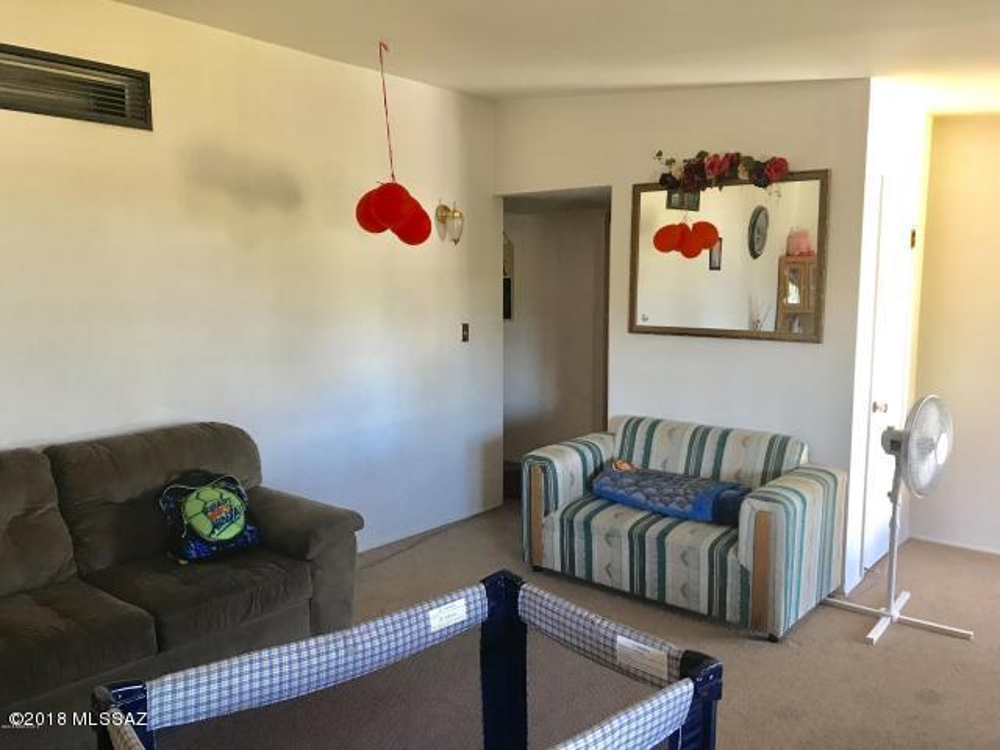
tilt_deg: -7.9
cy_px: 375
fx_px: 809
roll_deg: +0.0
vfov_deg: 49.7
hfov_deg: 63.4
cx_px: 500
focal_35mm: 28
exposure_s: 1/16
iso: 50
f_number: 1.8
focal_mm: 3.99
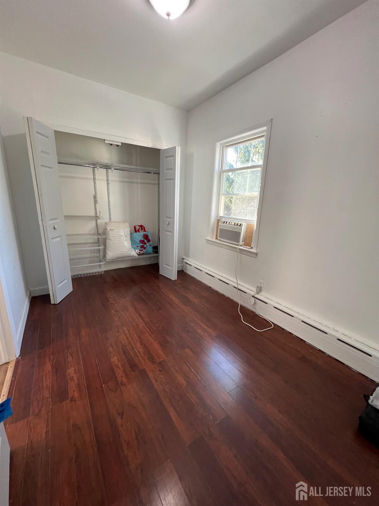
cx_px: 190
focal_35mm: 13
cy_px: 253
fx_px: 190
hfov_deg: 89.9
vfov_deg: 106.2
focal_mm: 1.57
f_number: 1.8
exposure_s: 1/60
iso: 125
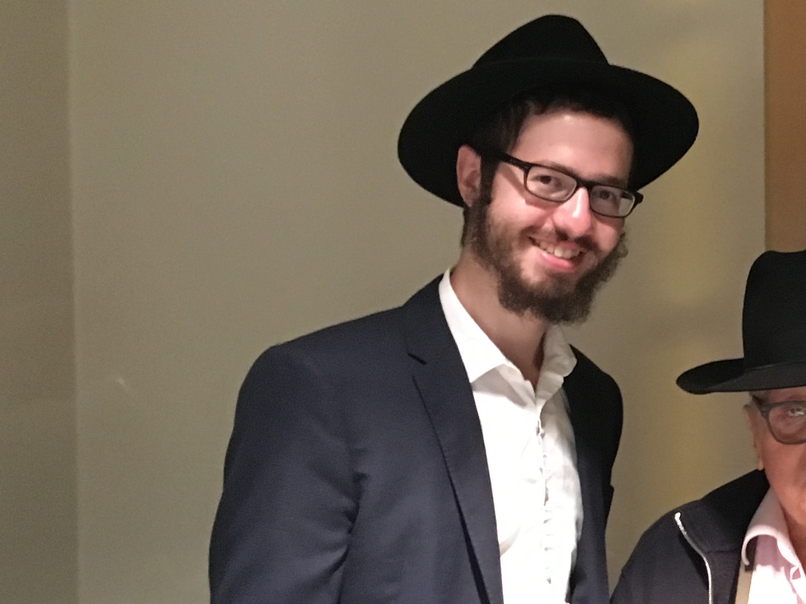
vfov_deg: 19.6
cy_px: 401
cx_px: 903
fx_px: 1746
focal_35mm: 75
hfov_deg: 24.2
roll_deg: +0.2
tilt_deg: -1.6
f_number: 2.2
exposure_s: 1/17
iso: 500
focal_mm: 4.15
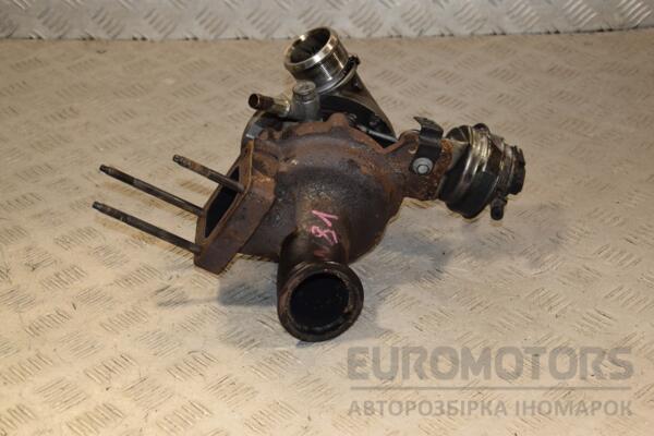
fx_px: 1308
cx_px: 327
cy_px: 218
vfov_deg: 18.9
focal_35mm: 72
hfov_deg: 28.1
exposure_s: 1/200
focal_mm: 48
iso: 800
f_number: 6.3
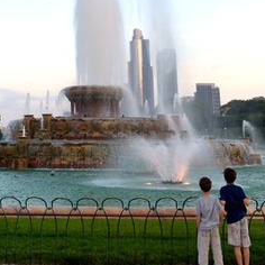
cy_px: 6
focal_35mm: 60
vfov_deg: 27.2
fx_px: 520
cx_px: 79
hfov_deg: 28.3
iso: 40
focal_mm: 4.12
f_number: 2.2
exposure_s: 1/120
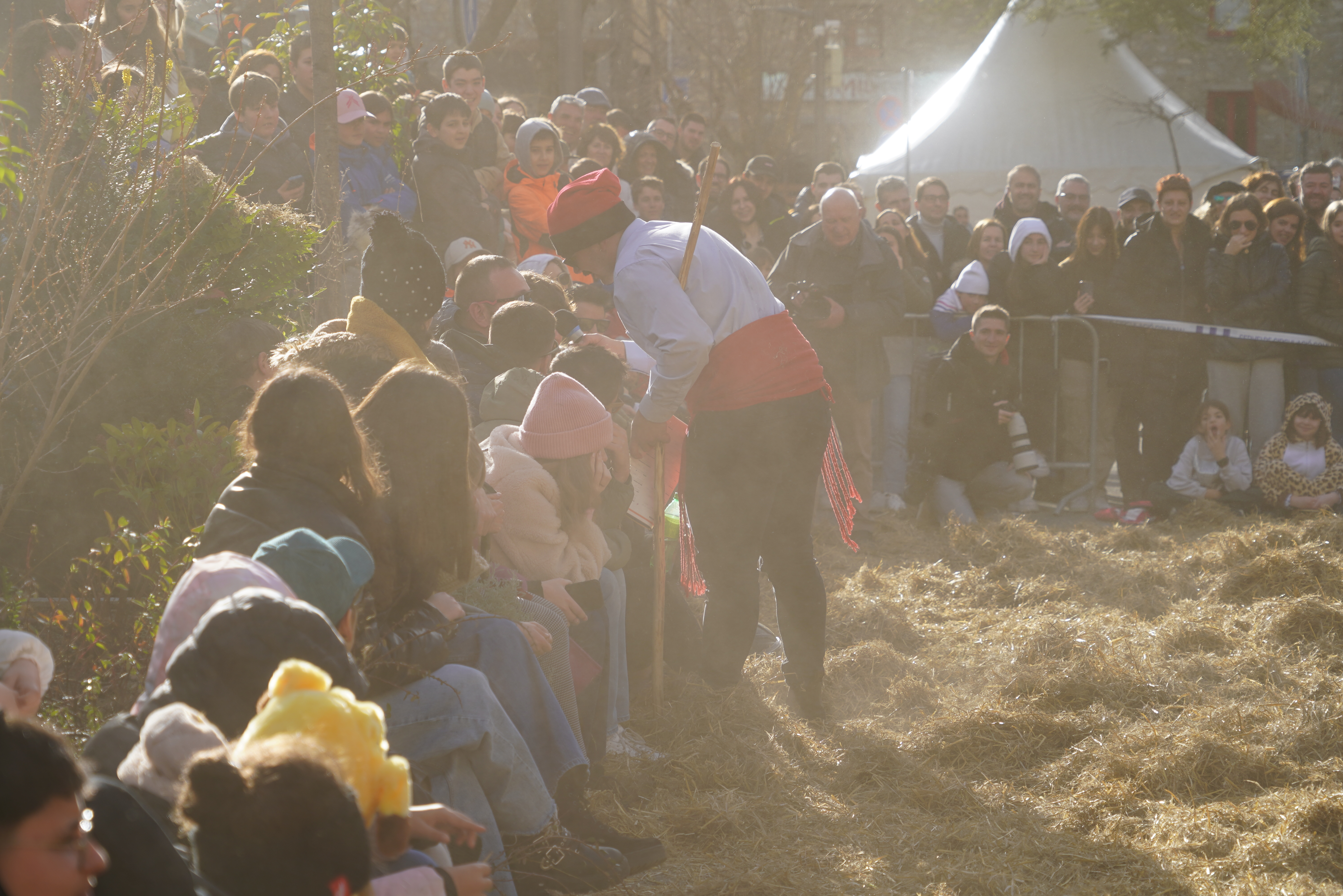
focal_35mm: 117
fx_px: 4364
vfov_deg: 11.7
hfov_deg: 17.5
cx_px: 672
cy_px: 448
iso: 100
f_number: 8
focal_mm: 117
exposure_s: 1/160
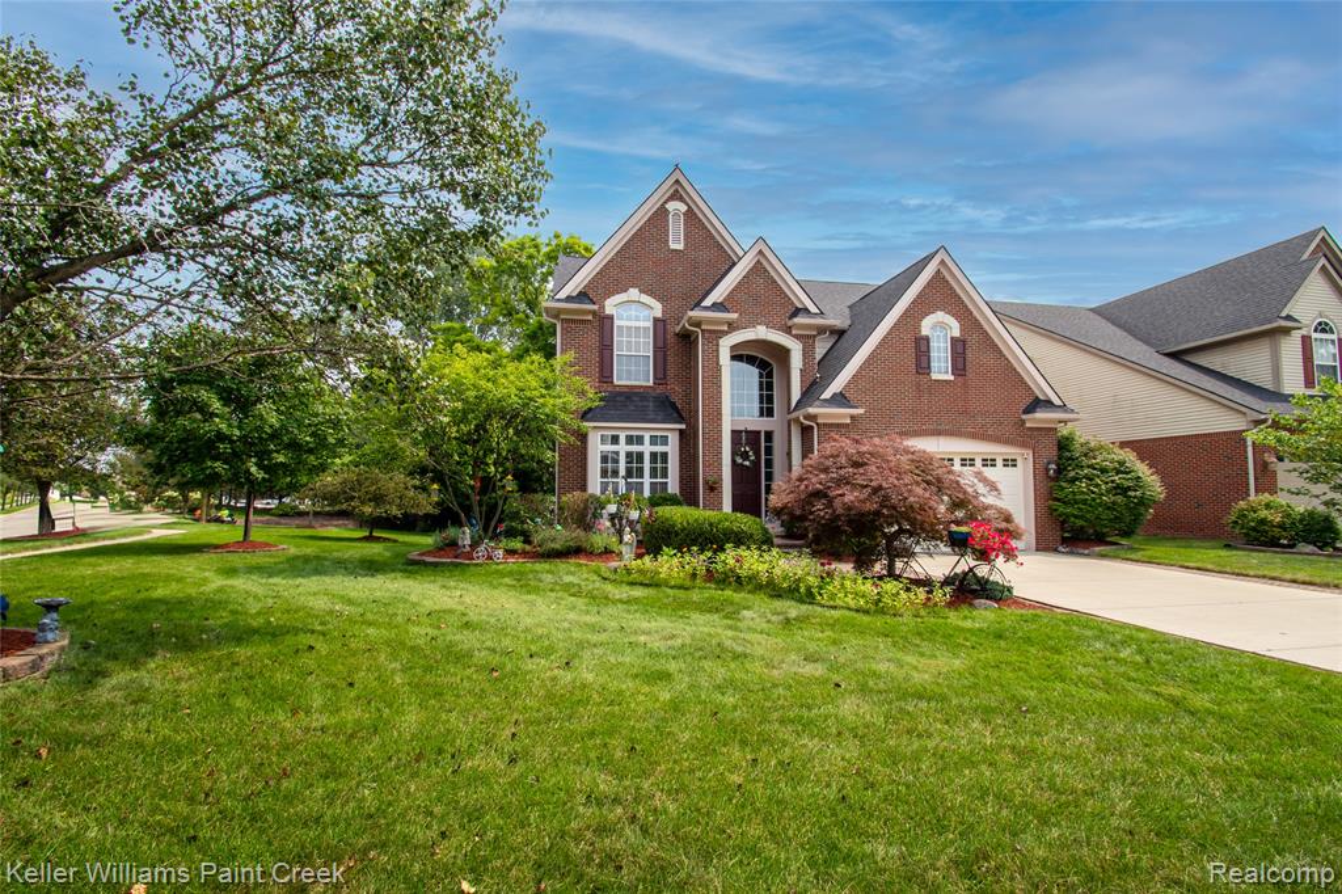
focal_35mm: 15
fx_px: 559
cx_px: 671
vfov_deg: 77.3
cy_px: 447
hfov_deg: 100.4
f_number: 16
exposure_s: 1/100
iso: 250
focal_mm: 10
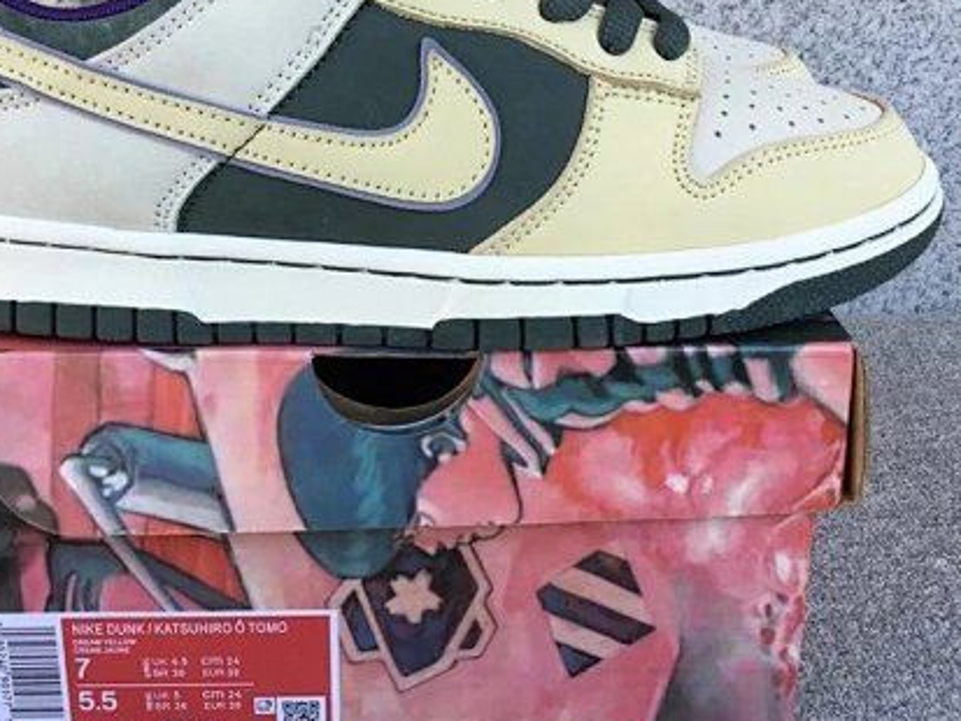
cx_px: 433
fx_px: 1333
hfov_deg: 39.6
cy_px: 309
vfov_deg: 30.2
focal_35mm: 48
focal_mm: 3.3
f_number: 2.4
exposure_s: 1/167
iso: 25
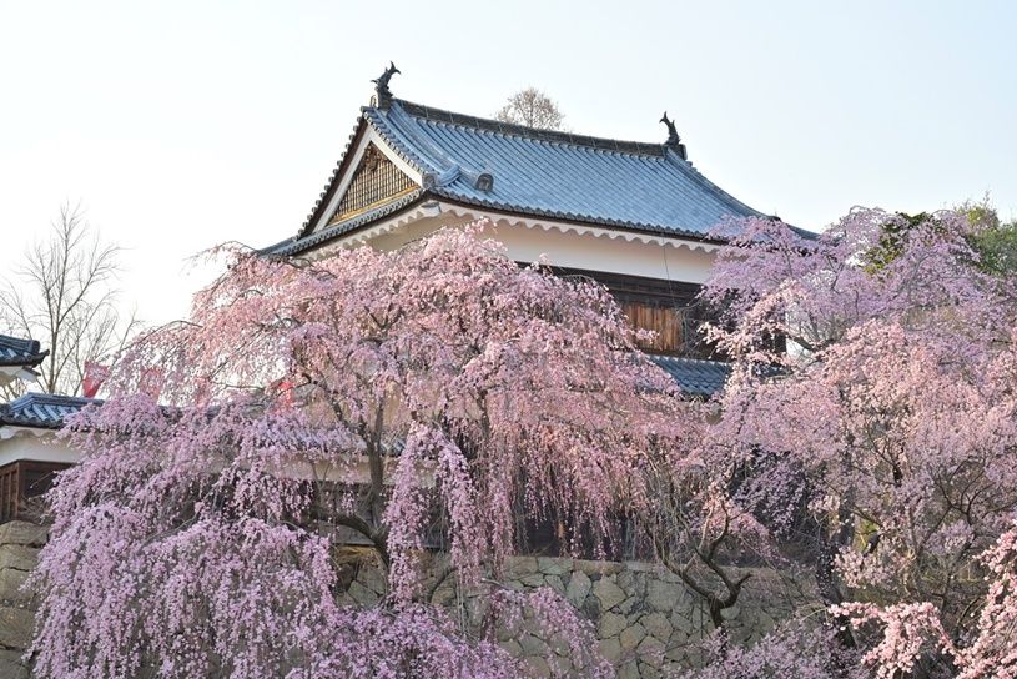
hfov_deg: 28.8
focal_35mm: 70
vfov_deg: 19.5
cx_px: 508
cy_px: 340
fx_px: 1978
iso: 125
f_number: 13
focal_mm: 70
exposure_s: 1/100
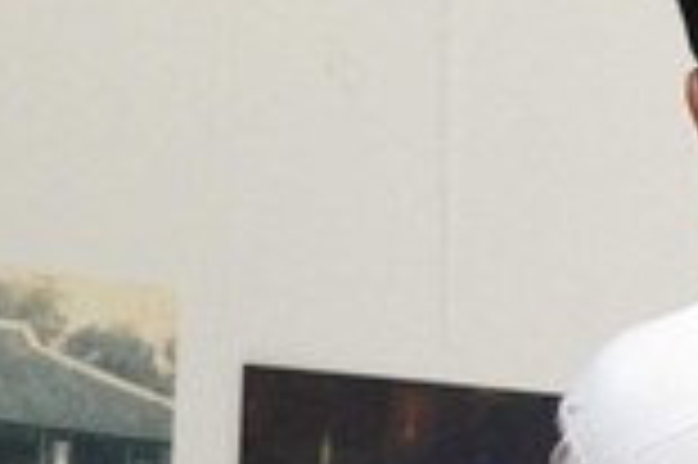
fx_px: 4881
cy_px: -214
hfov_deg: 8.1
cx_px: -27
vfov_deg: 5.4
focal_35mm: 252
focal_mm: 26
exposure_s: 1/160
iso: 1000
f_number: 4
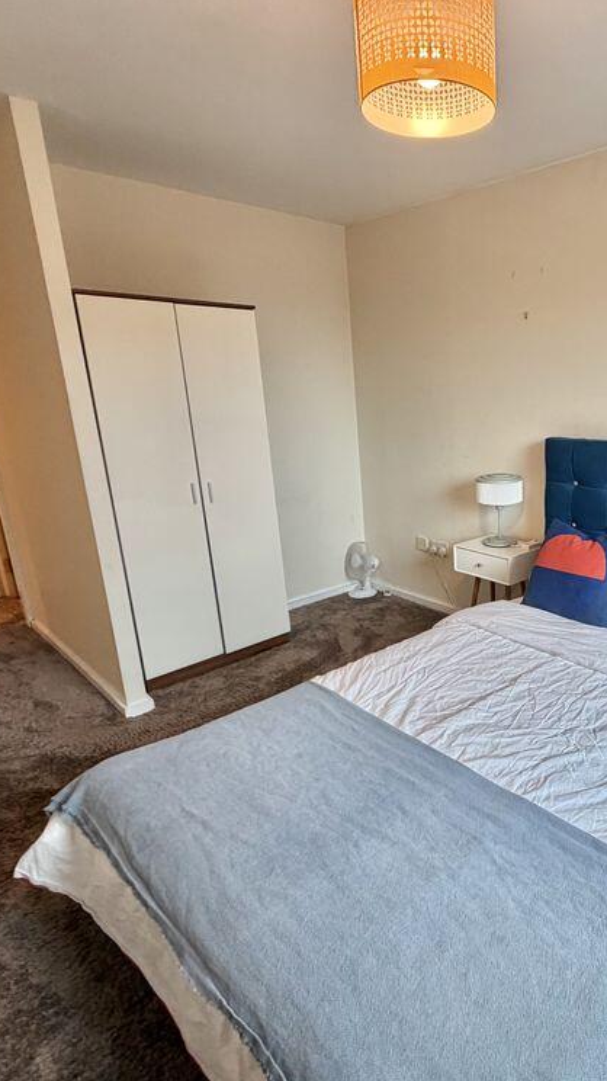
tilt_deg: -14.3
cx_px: 492
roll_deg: +0.7
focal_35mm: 21
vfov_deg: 83.9
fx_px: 601
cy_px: 549
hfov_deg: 50.1
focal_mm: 2.22
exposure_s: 1/100
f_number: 2.2
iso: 250
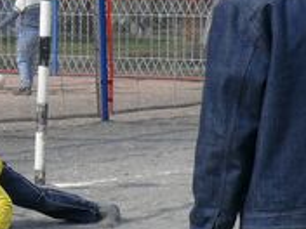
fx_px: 1777
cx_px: -80
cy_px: 66
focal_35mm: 201
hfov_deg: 9.7
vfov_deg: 7.4
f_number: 5.6
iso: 100
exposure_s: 1/400
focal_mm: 10.4
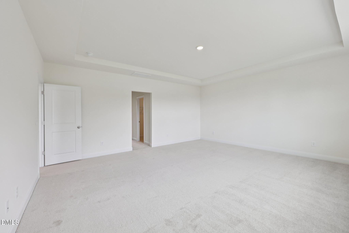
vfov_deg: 81.2
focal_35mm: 14
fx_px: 136
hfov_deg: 104.3
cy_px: 116
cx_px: 174
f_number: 8
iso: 160
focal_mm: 14
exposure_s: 1/40
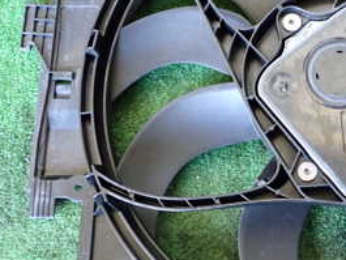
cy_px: 124
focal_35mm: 68
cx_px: 339
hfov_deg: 27.1
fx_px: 680
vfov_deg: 21.6
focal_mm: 5.4
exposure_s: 1/30
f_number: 2.3
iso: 640
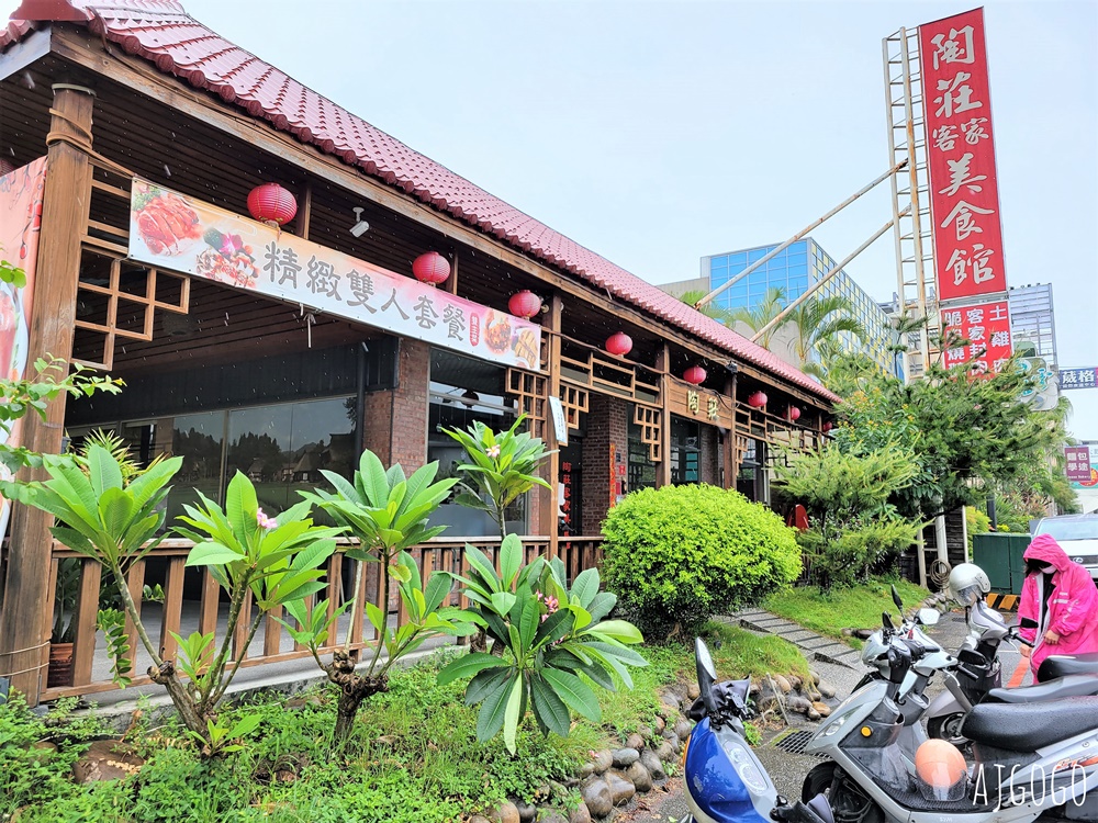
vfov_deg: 53.1
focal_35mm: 26
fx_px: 825
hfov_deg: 67.3
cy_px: 412
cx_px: 549
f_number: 1.8
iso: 40
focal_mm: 5.4
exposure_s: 1/488
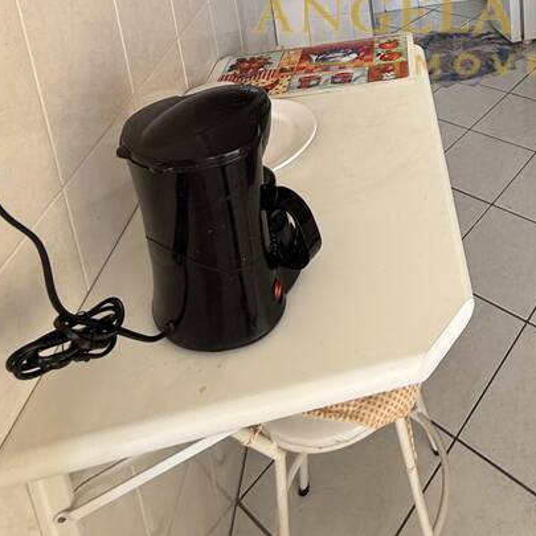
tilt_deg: -10.9
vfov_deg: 38.4
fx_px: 578
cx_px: 499
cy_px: -91
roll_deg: +2.9
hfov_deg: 44.5
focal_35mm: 33
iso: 80
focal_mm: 2.22
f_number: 2.2
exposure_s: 1/99
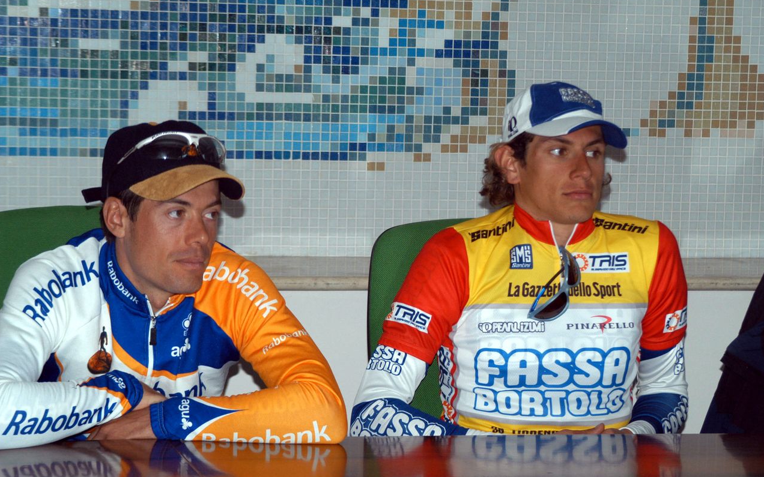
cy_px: 237
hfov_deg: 17.0
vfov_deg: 10.7
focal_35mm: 123
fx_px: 2561
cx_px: 383
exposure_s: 1/180
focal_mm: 80
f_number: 5
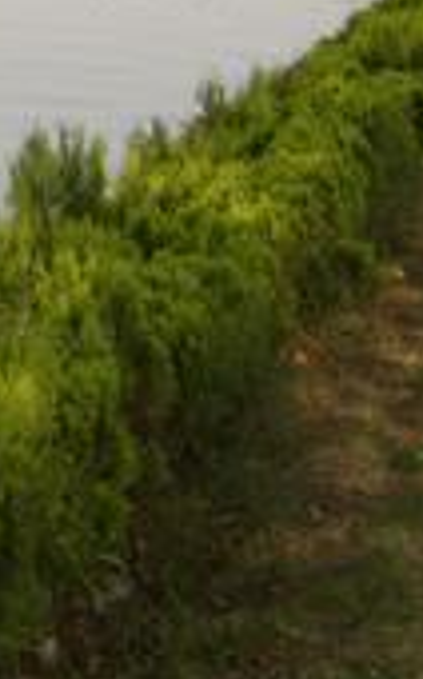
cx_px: -682
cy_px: -144
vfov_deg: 16.2
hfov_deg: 9.2
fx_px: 2291
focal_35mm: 124
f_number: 5.6
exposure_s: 1/114
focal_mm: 8.13
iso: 50
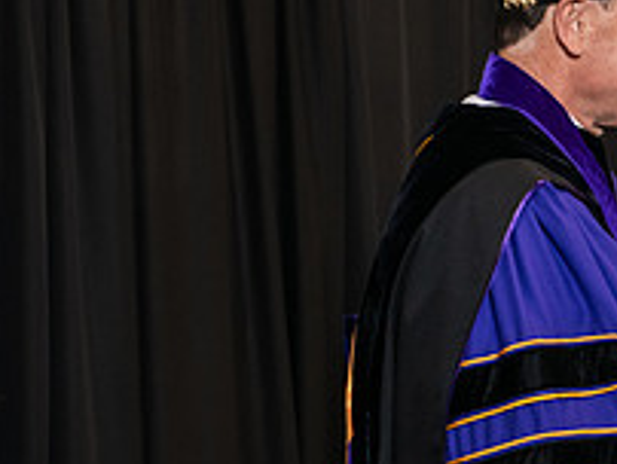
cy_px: 319
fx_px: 3444
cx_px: 794
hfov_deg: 10.0
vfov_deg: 7.7
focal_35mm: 193
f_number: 5
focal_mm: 70
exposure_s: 1/125
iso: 1600
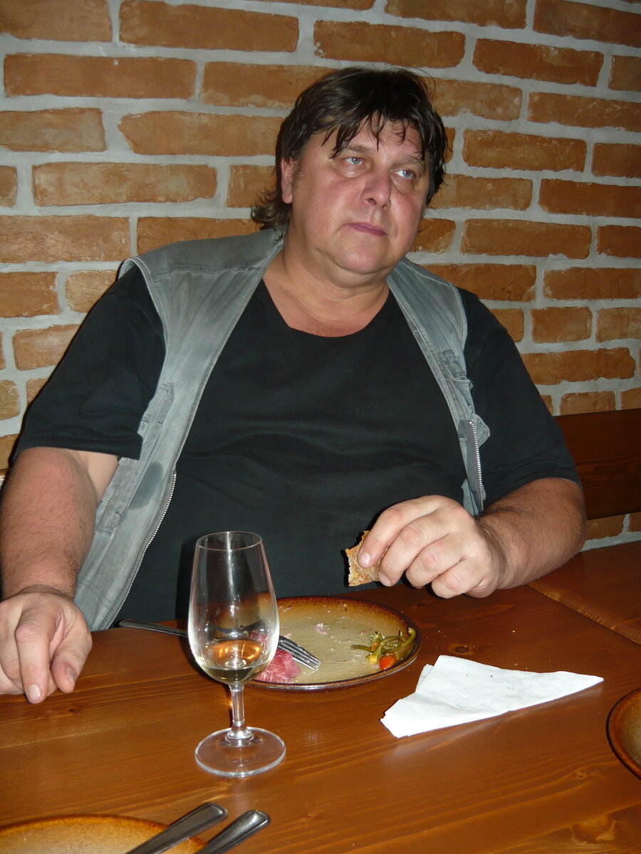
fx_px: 815
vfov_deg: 55.4
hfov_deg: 42.9
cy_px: 427
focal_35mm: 33
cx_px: 320
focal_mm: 5.5
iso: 100
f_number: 2.8
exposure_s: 1/30
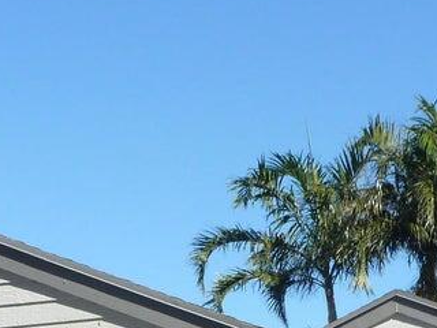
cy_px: 614
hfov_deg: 15.4
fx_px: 1616
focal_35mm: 128
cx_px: 196
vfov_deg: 10.8
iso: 100
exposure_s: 1/500
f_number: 4
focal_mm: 5.4
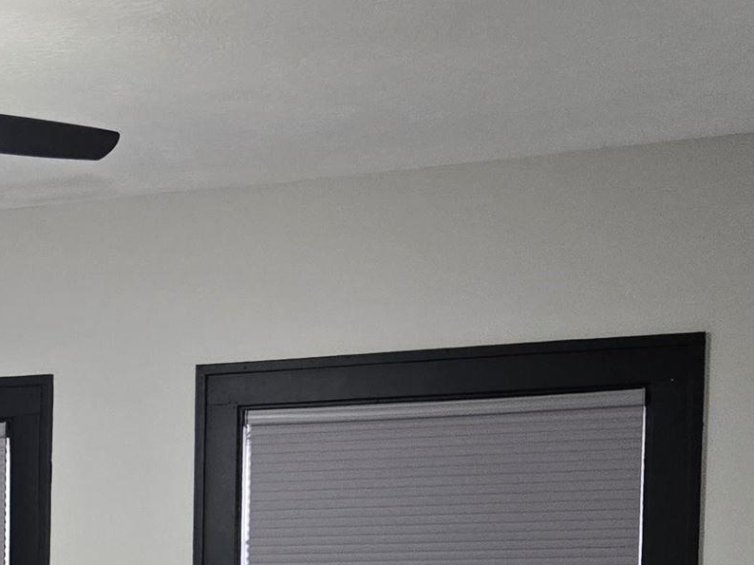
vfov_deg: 15.8
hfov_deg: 20.3
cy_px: 727
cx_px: -211
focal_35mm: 89
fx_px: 1938
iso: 320
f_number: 1.8
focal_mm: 5.4
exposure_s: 1/120
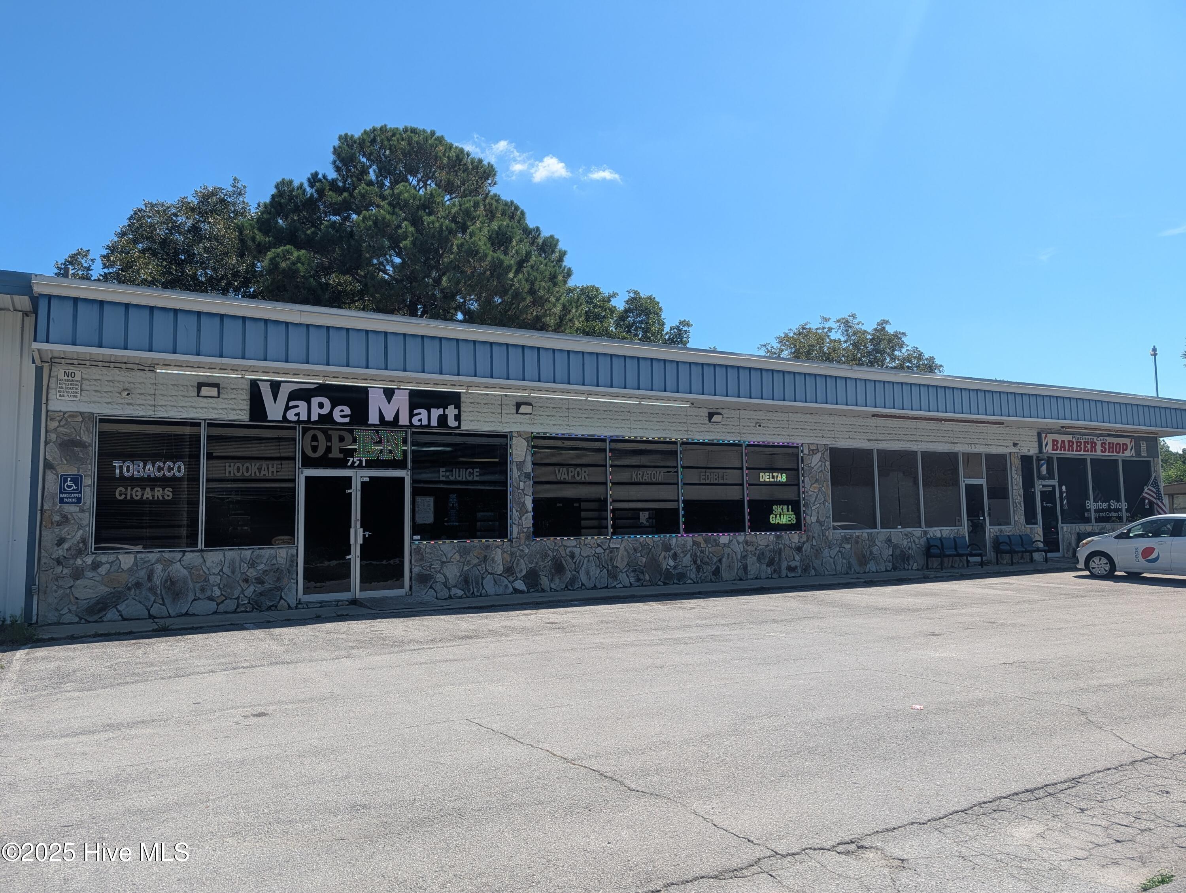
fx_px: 823
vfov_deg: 56.9
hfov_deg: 71.5
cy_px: 446
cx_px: 593
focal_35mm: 24
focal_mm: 6.9
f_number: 1.68
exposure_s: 1/887
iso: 20
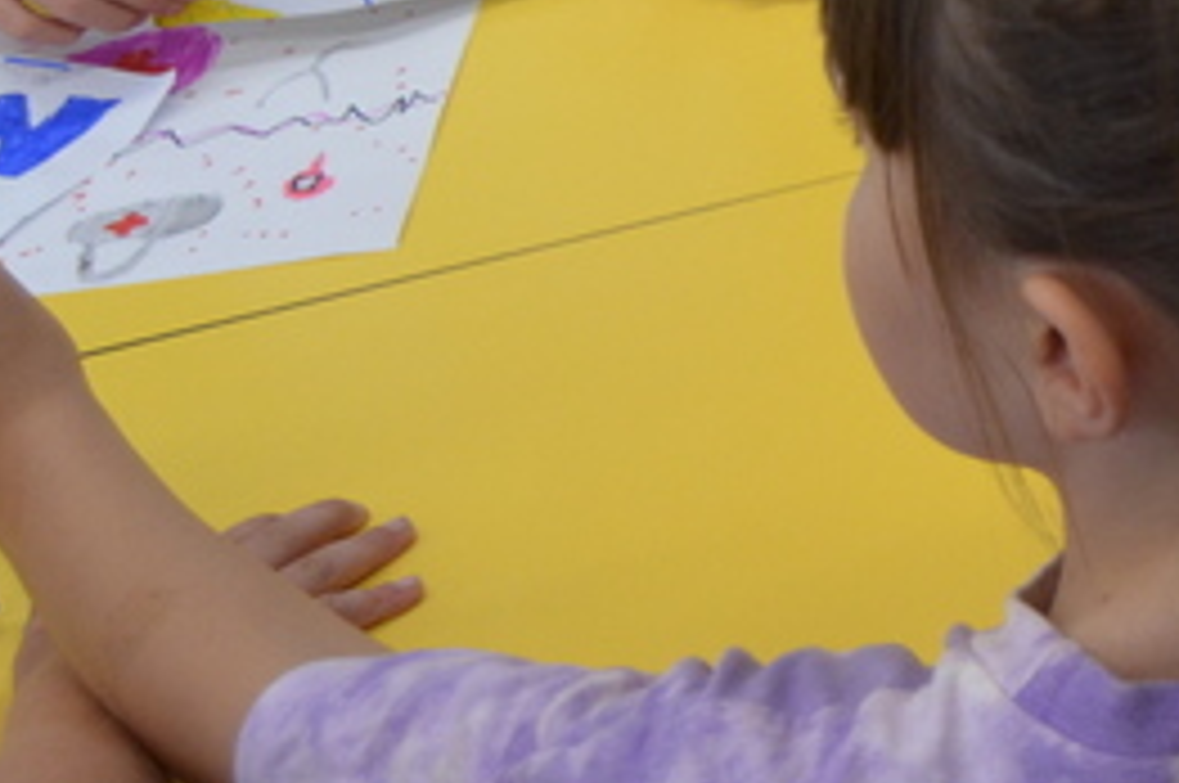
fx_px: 3369
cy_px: -252
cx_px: 2020
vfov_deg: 12.8
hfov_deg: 16.9
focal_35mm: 103
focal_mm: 18
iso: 800
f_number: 3.5
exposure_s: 1/125
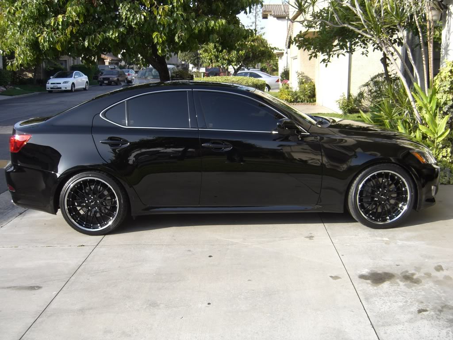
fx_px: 497
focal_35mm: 38
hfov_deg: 49.0
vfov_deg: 37.7
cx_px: 226
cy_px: 170
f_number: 2.8
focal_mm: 7.9
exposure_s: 1/500
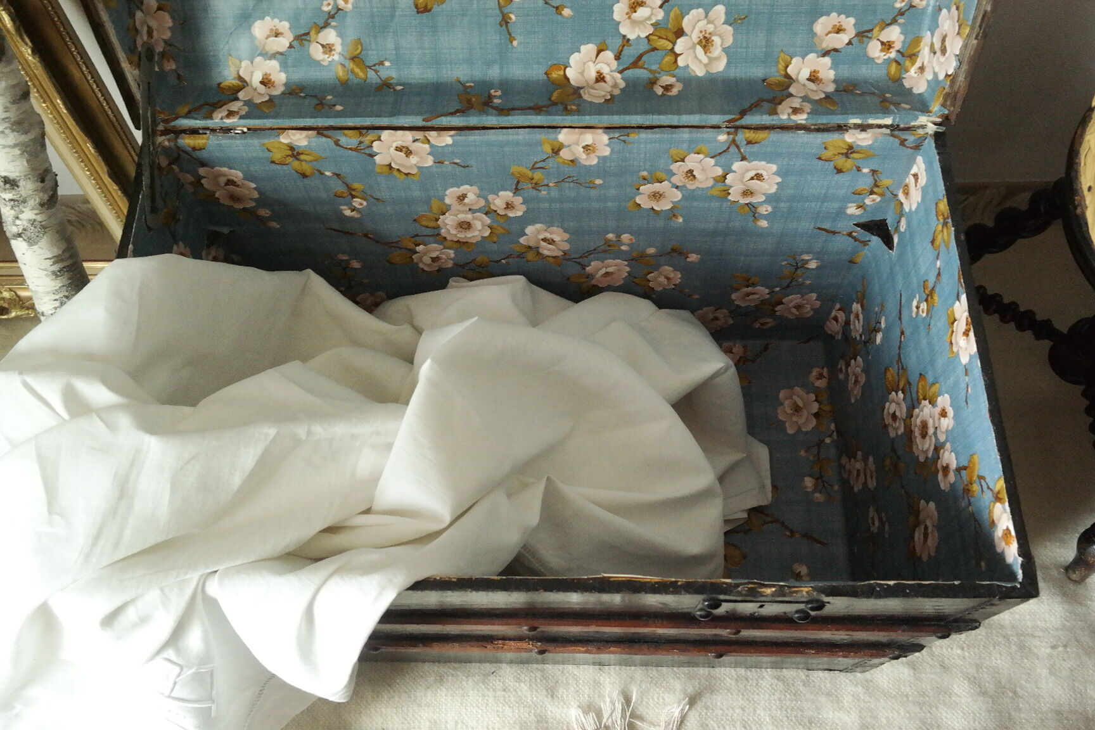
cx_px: 548
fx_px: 912
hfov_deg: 61.9
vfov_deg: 43.6
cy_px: 365
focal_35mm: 30
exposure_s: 1/30
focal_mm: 20
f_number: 5.6
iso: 3200
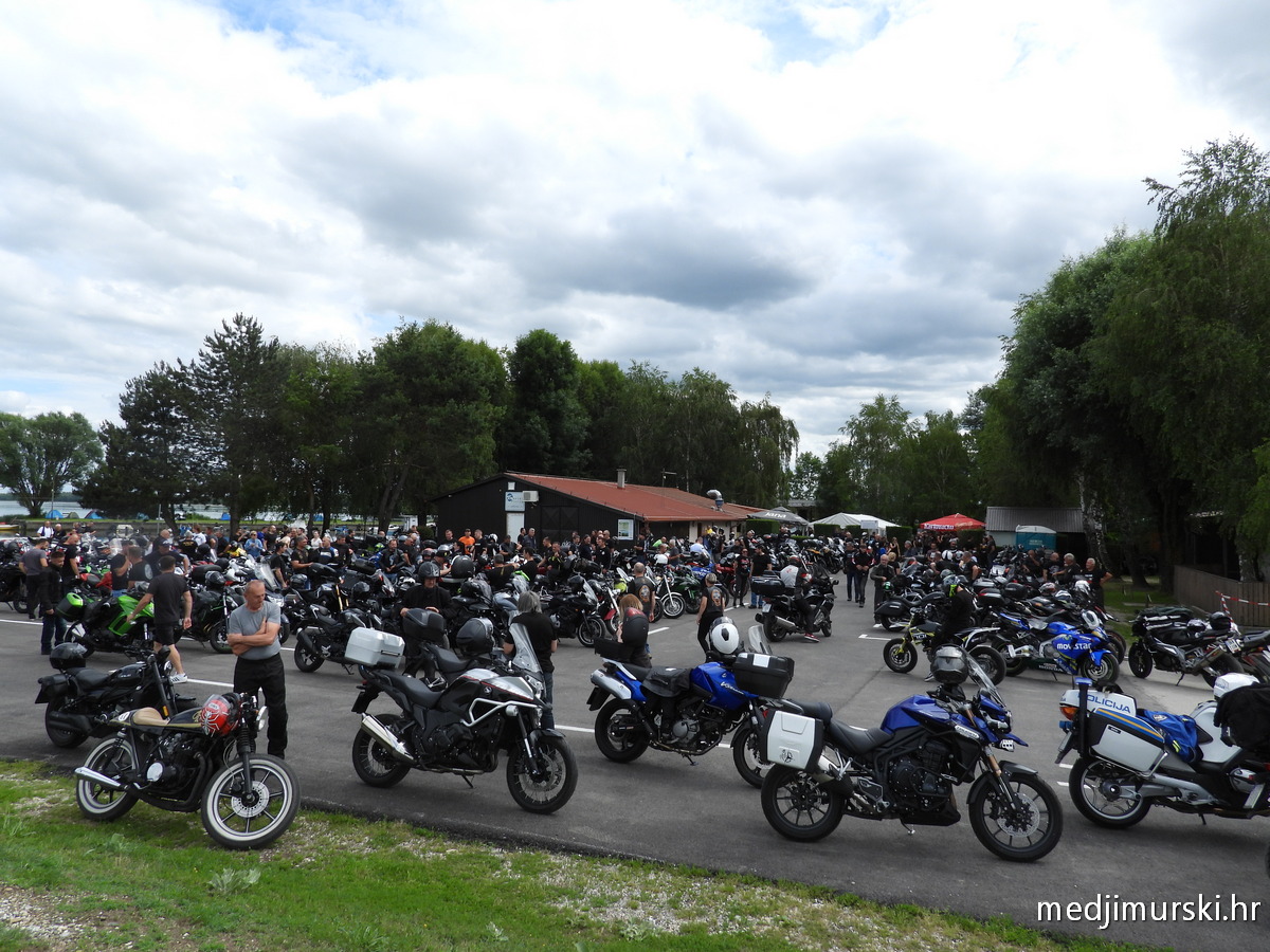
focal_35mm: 24
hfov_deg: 71.6
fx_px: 881
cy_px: 476
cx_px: 635
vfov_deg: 56.8
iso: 100
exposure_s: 1/1600
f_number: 2.8
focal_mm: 4.3
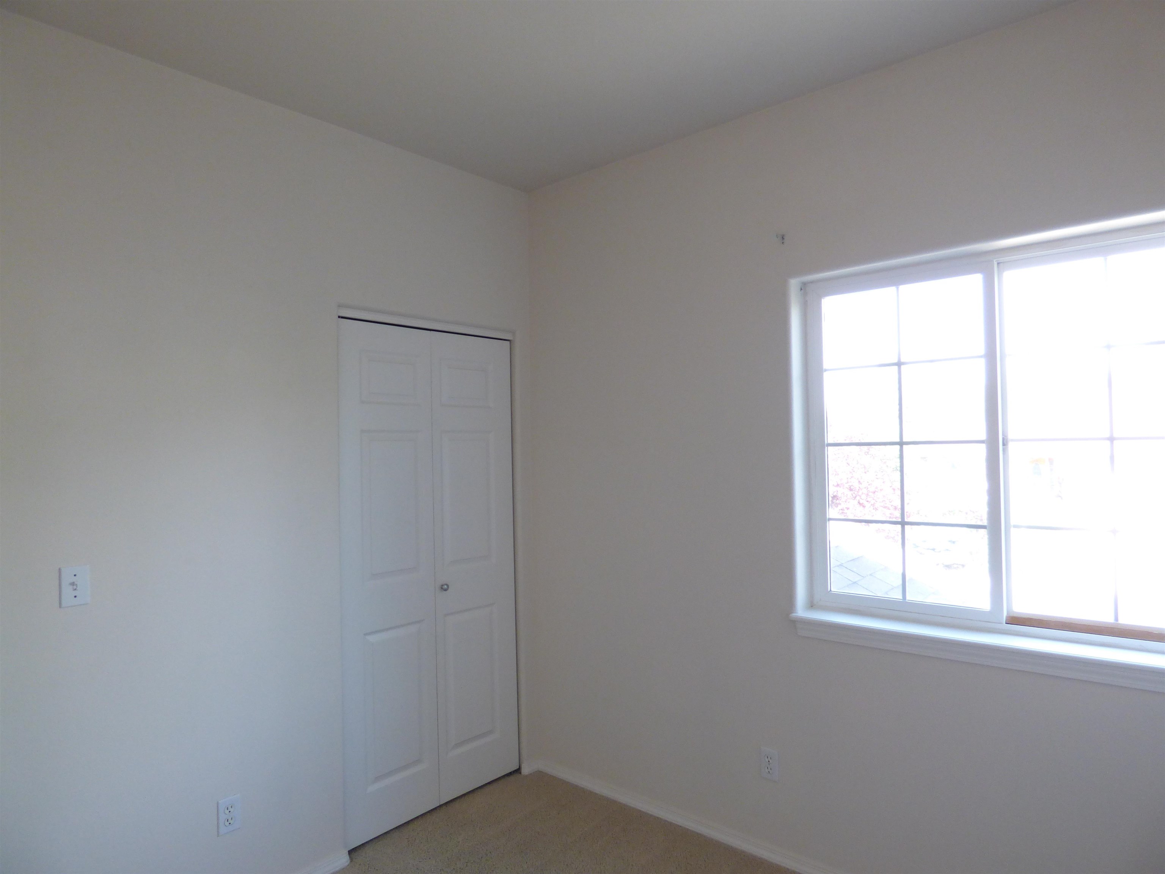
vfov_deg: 66.0
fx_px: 673
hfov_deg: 81.7
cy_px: 437
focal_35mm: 20
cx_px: 582
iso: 250
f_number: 2.8
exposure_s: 1/60
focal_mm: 3.58
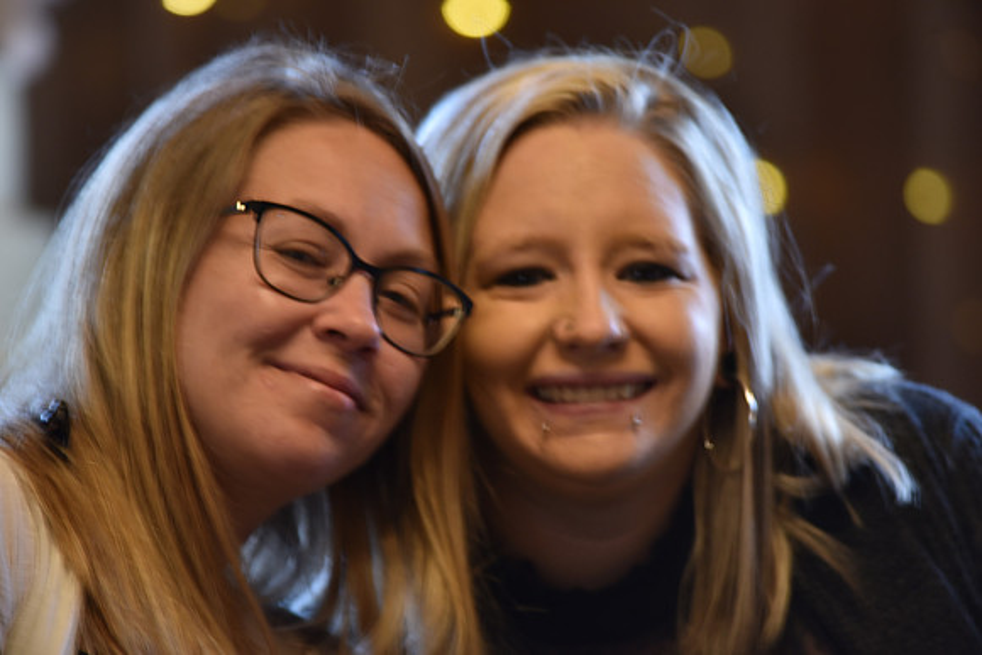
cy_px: 328
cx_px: 491
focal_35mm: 500
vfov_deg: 2.8
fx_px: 13641
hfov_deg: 4.1
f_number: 6.3
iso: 800
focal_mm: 500
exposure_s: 1/13
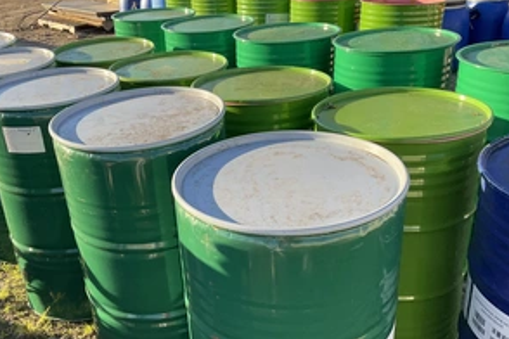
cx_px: 213
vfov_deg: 32.5
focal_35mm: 41
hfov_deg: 47.2
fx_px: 580
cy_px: 213
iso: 25
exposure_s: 1/406
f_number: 1.8
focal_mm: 3
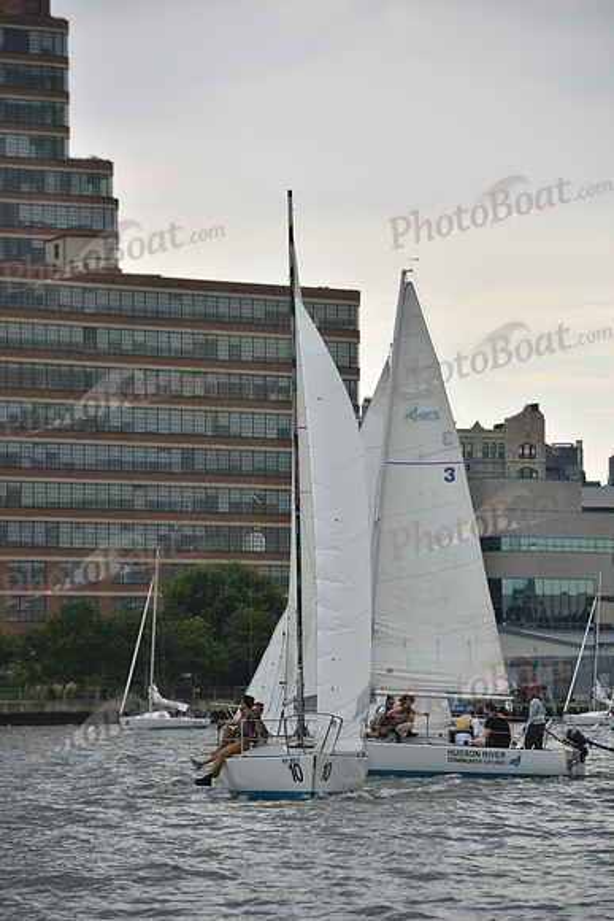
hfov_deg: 8.1
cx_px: 307
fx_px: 4346
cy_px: 460
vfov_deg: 12.1
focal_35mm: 170
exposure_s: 1/1250
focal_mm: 170
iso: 320
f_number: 5.6
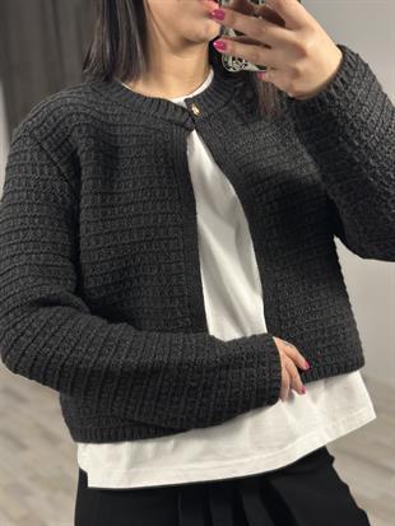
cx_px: 198
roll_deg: +4.8
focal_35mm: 48
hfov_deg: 30.3
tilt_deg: -32.3
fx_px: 730
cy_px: 263
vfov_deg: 39.6
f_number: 1.78
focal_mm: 6.86
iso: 64
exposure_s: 1/100
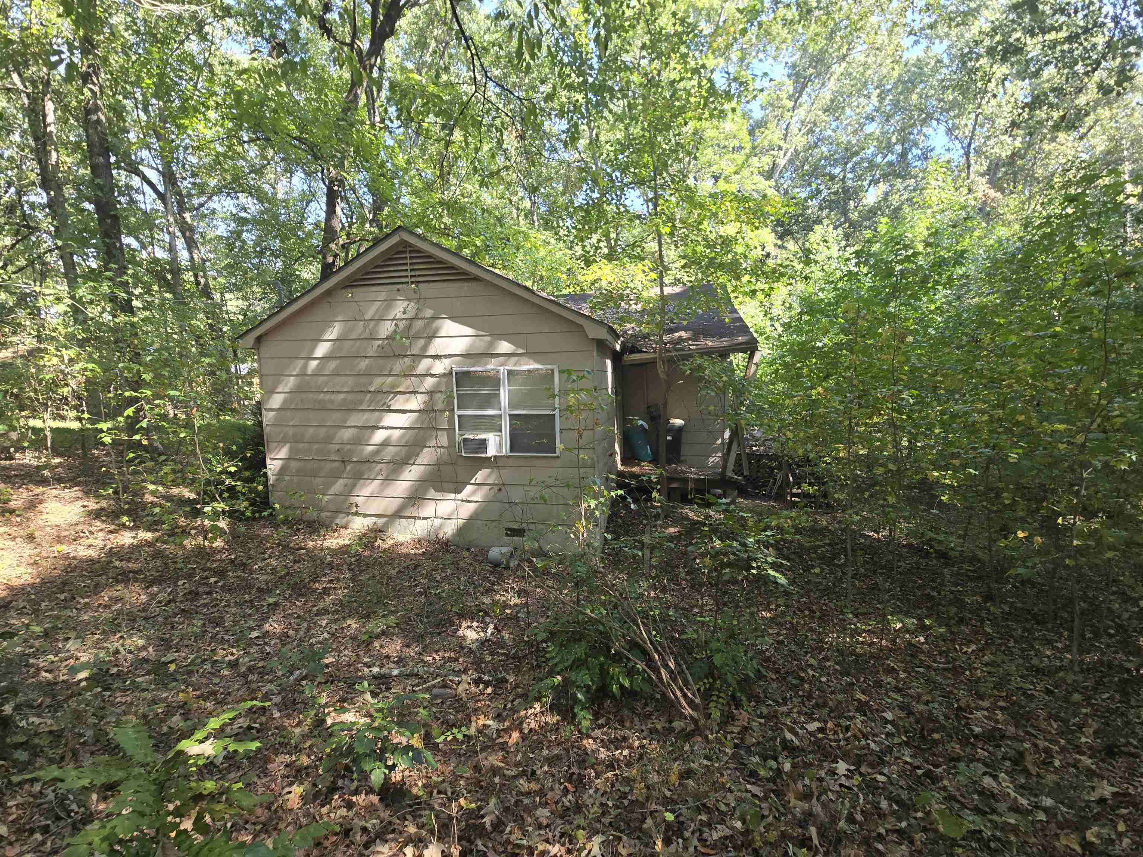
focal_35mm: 13
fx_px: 429
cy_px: 428
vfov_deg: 89.9
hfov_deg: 106.2
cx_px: 572
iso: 50
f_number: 2.2
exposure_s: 1/120
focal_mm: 2.2
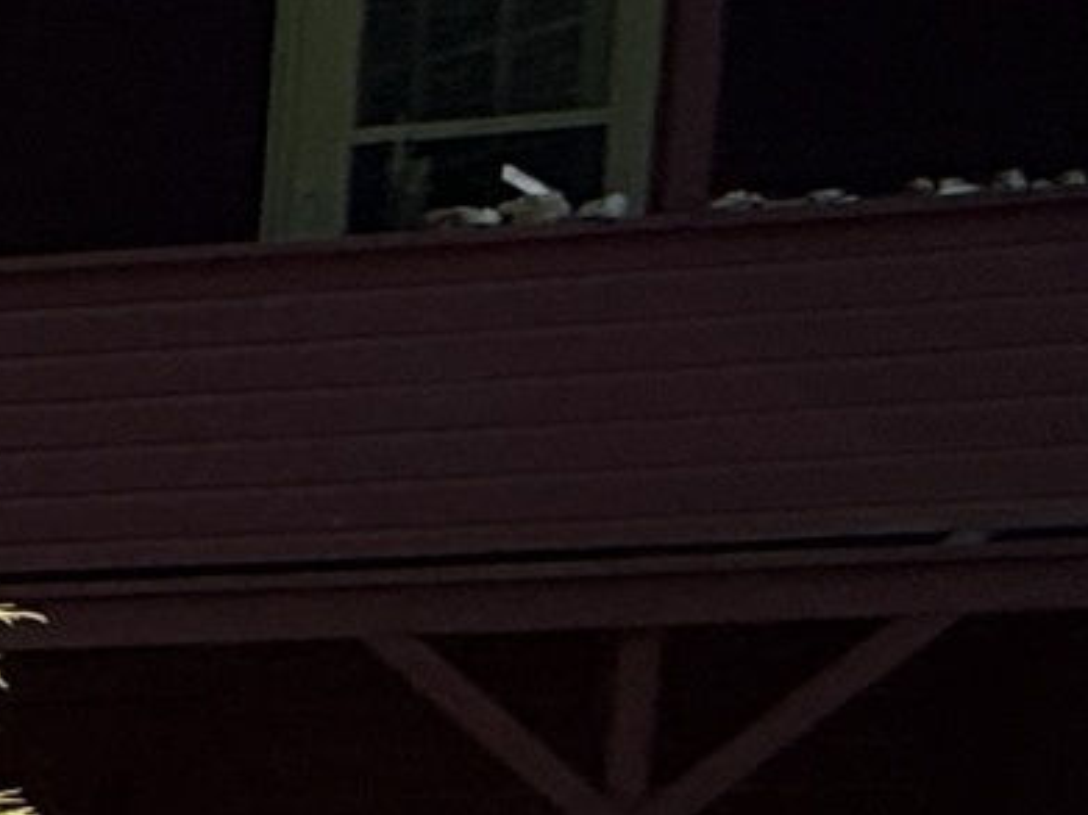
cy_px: 1377
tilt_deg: -2.5
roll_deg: +2.1
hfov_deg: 9.2
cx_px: -2849
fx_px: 3456
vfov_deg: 12.5
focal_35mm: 110
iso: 50
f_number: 2.2
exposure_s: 1/461
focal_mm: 2.22
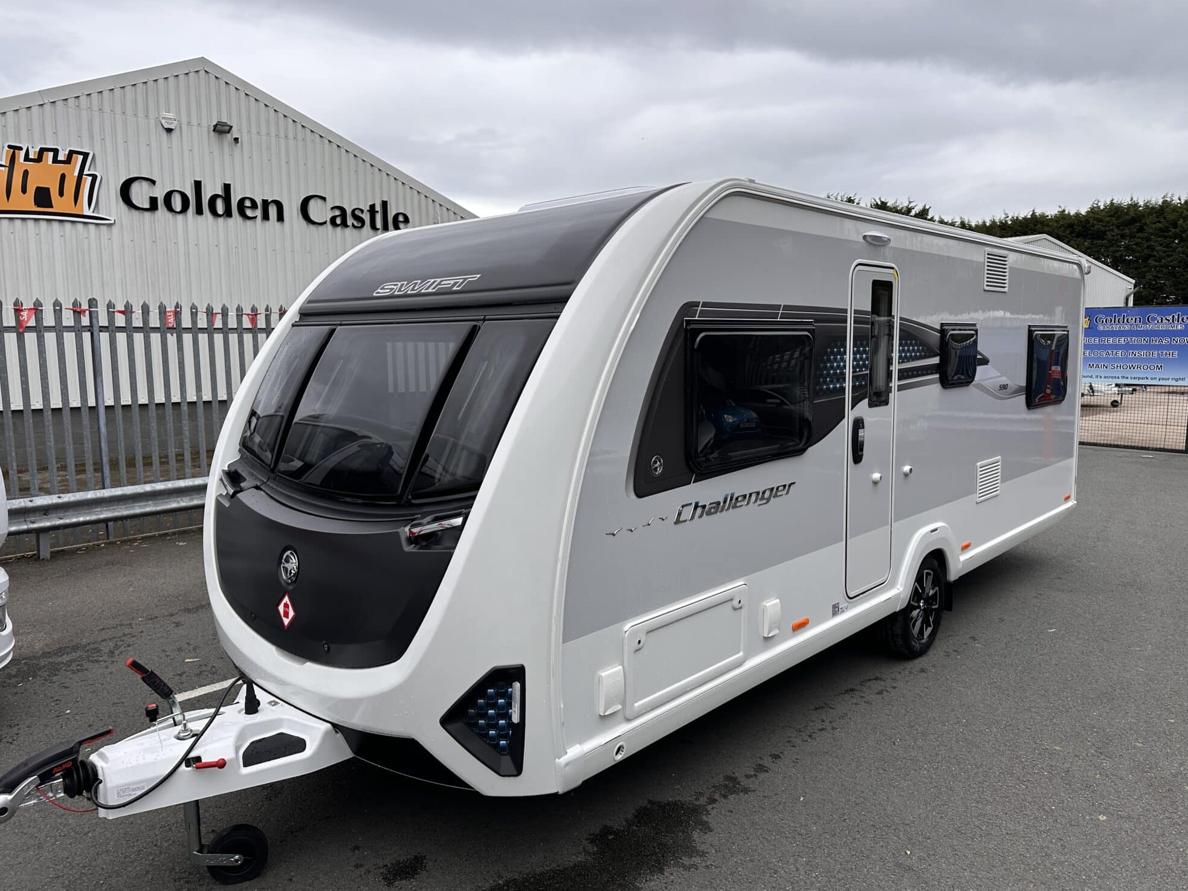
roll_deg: +0.8
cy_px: 442
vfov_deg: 54.9
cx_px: 594
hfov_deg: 69.4
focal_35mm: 25
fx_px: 858
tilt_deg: -5.9
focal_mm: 6.86
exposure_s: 1/816
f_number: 1.78
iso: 80
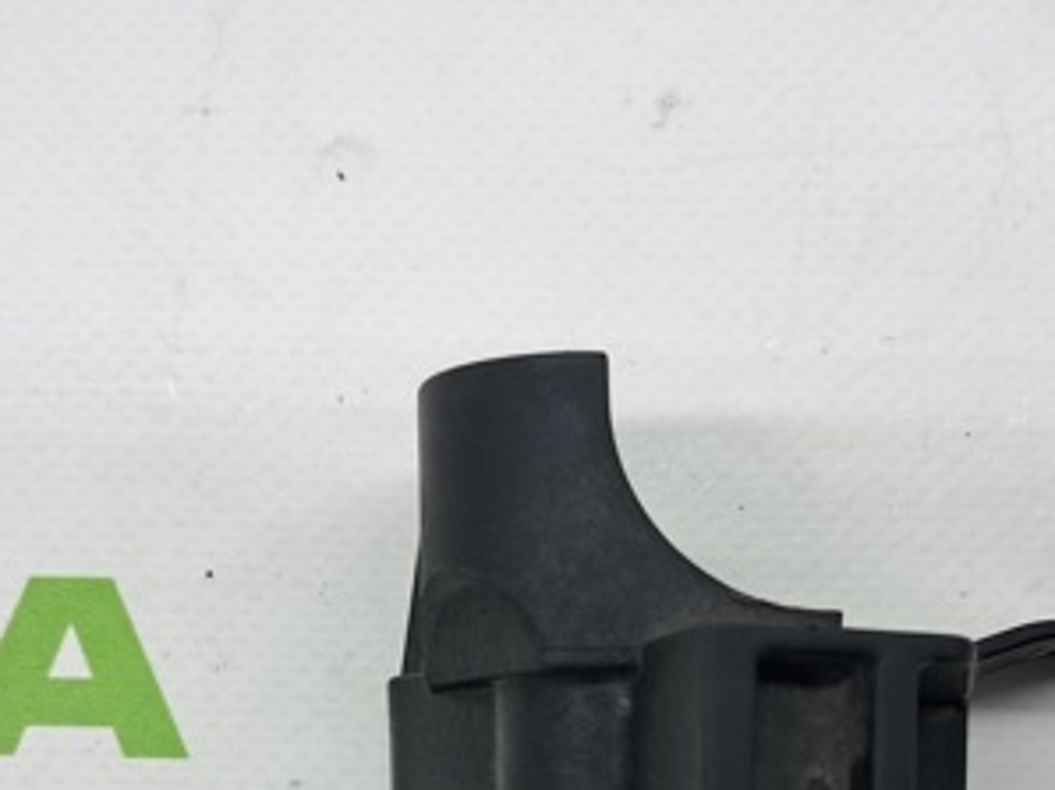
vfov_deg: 23.8
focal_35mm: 58
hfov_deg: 33.2
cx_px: 574
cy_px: 834
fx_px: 1766
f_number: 1.8
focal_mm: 4
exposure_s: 1/50
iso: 50
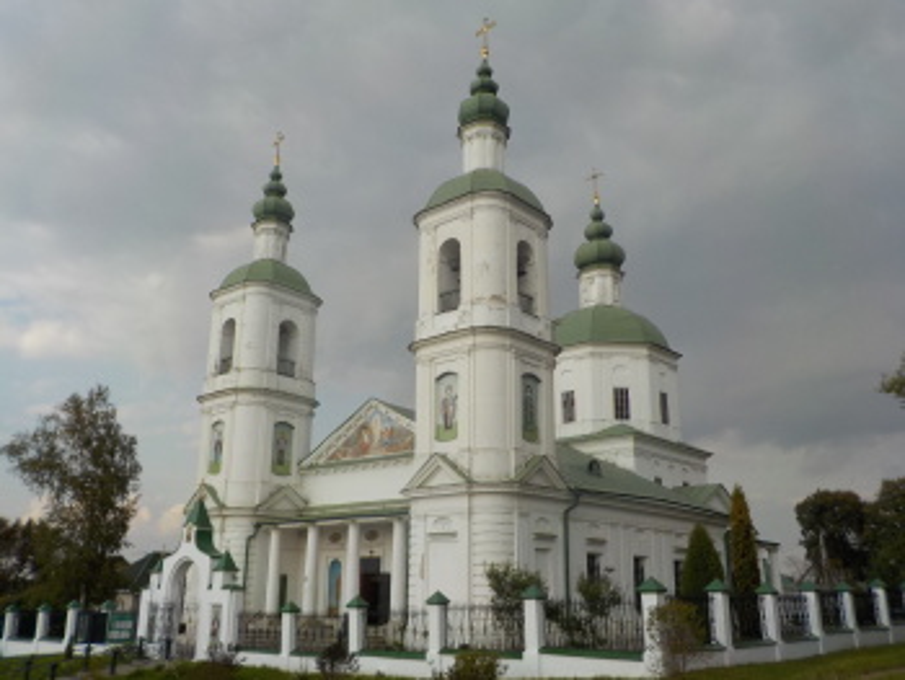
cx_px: 452
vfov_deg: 46.8
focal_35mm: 30
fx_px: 785
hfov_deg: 59.9
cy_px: 340
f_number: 3.3
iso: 125
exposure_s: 1/1250
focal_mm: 4.1
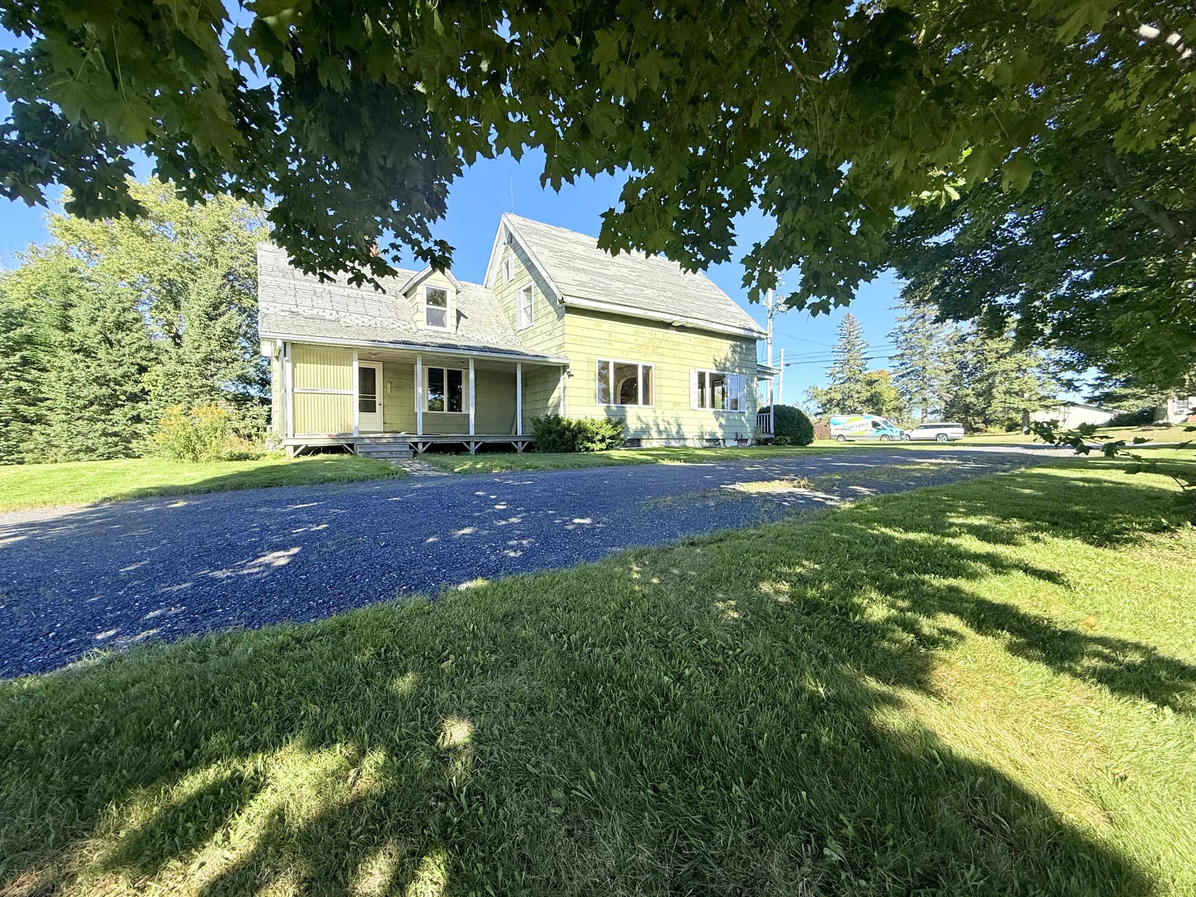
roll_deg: +1.3
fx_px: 484
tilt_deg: -0.7
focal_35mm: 14
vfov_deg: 85.7
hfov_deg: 102.1
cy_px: 448
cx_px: 598
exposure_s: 1/1033
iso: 50
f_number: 2.2
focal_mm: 2.22
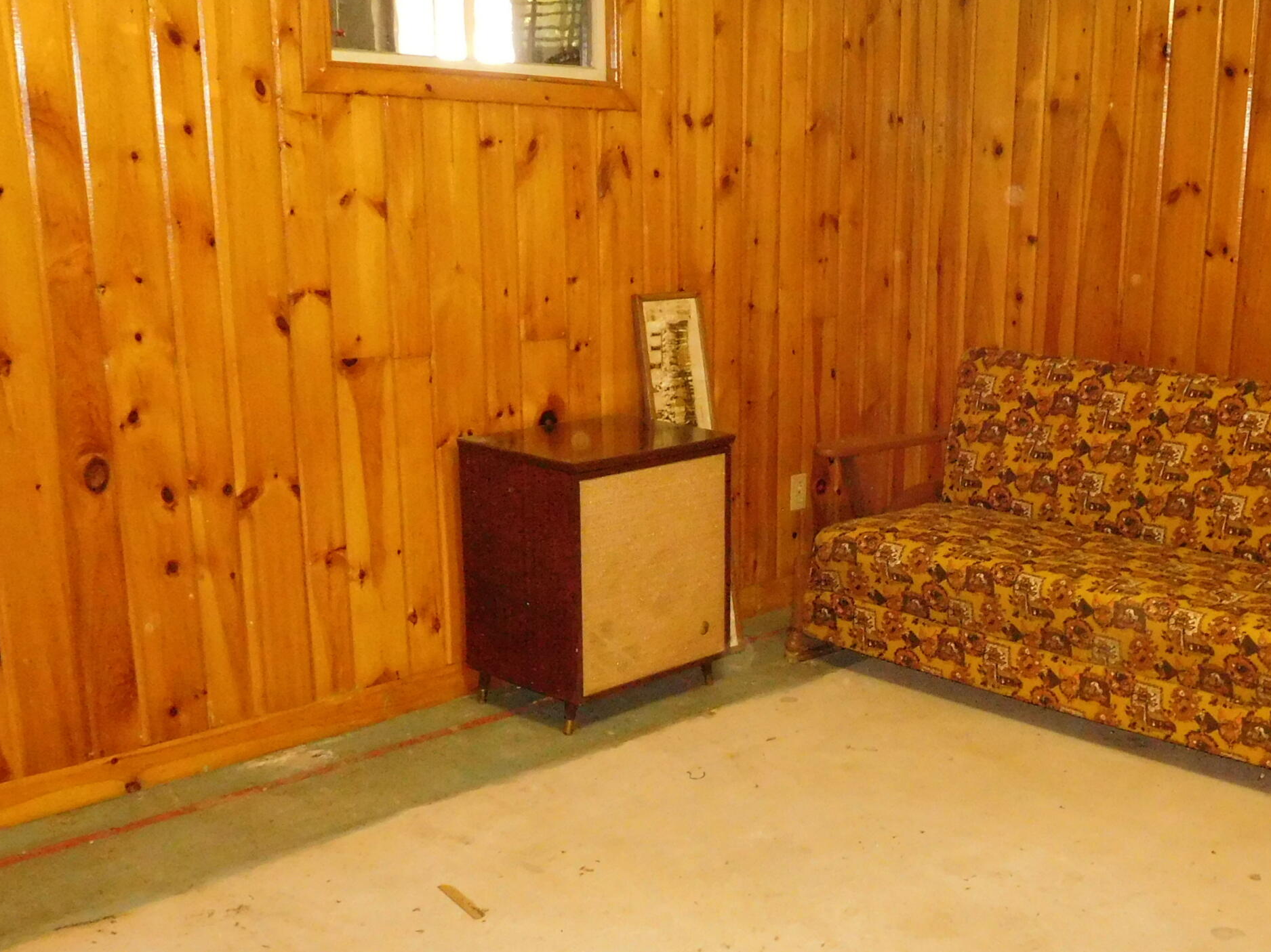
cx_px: 930
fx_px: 1469
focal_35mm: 40
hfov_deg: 45.4
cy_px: 618
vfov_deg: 35.7
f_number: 3.4
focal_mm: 4.5
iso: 1100
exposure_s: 1/30
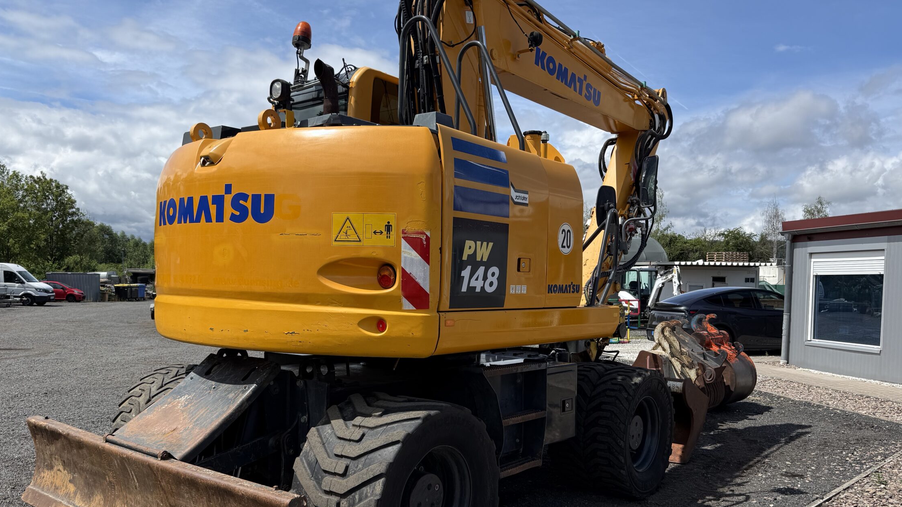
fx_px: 718
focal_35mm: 30
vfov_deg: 38.7
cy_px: 316
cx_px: 431
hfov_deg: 64.3
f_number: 1.78
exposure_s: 1/5714
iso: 80
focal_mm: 6.76
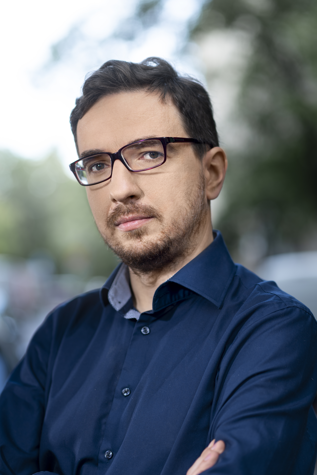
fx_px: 1123
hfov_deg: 16.1
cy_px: 238
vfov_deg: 23.9
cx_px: 158
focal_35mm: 85
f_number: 2.2
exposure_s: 1/200
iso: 80
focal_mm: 85
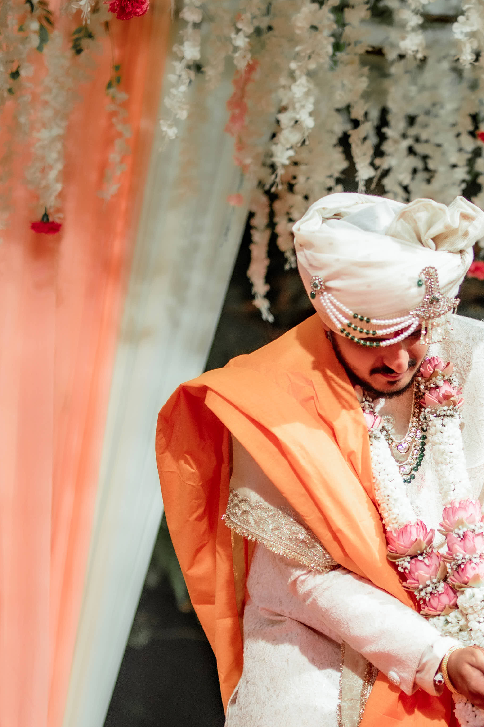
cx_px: 538
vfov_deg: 25.1
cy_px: 531
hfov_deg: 16.5
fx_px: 1613
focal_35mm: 80
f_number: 1.4
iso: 320
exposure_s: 1/250
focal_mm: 35
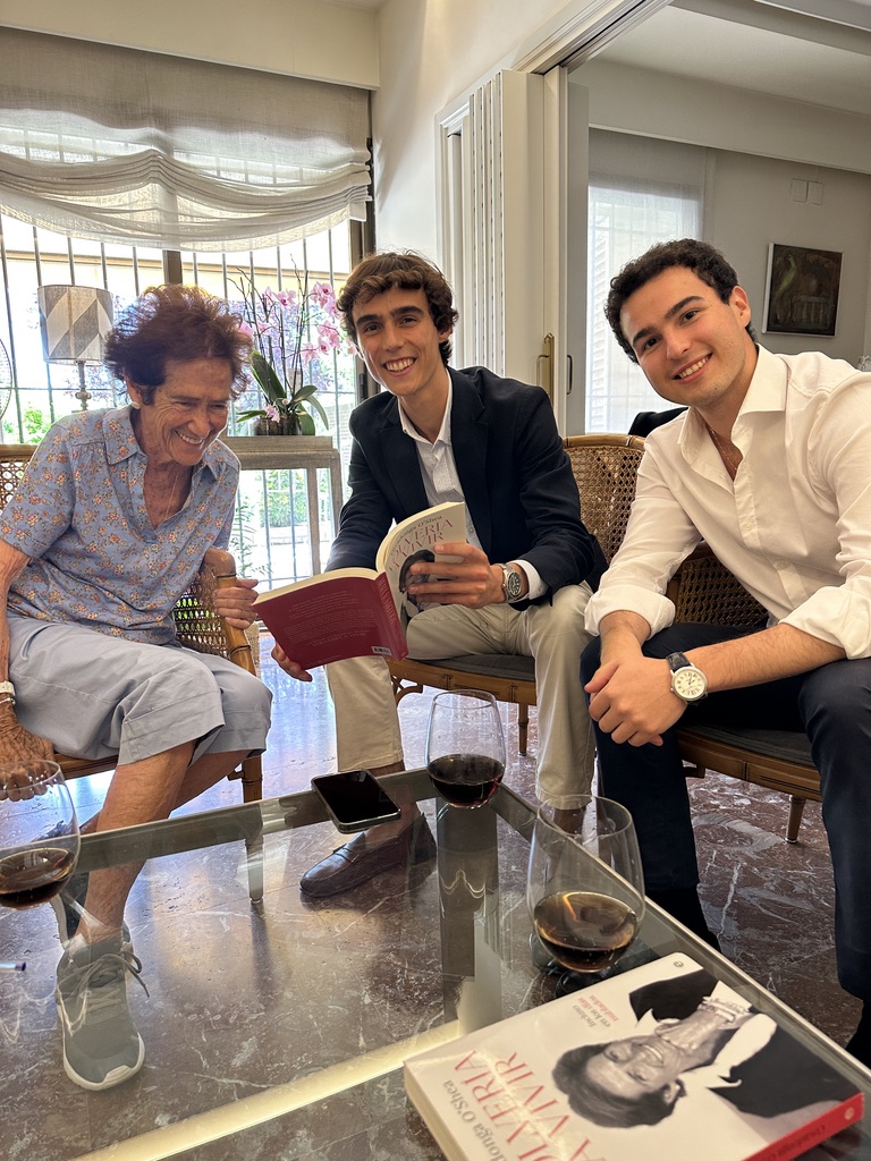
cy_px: 580
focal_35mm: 24
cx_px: 436
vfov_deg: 71.6
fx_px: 805
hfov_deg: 56.8
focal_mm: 6.86
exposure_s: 1/50
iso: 200
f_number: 1.78
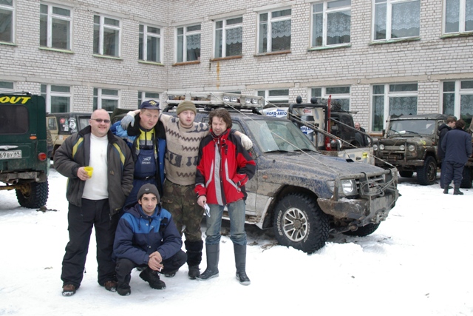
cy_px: 158
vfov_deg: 36.9
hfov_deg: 53.1
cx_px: 236
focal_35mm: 36
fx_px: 473
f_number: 5.6
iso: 400
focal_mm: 24
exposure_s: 1/90
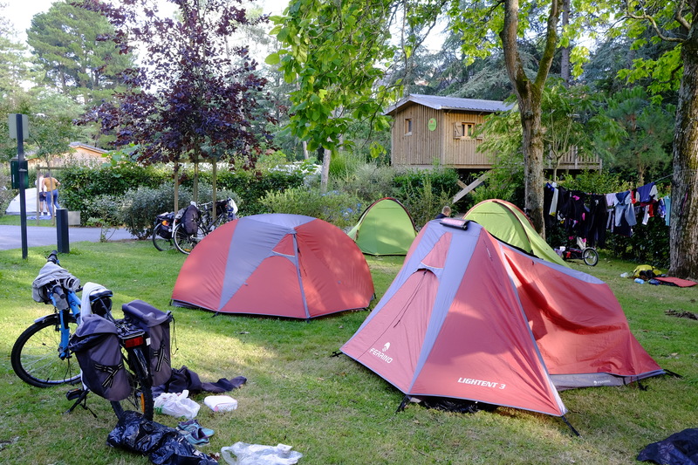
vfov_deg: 37.8
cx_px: 349
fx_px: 678
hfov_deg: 54.4
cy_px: 232
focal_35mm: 35
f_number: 8
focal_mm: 23
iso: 640
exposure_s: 1/40
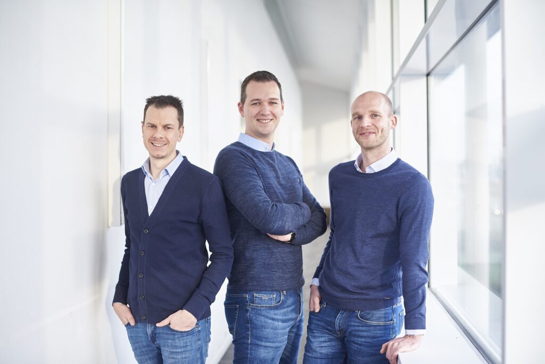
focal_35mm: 50
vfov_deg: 27.0
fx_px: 757
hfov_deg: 39.6
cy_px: 182
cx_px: 272
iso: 640
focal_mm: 50
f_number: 2.2
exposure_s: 1/1000
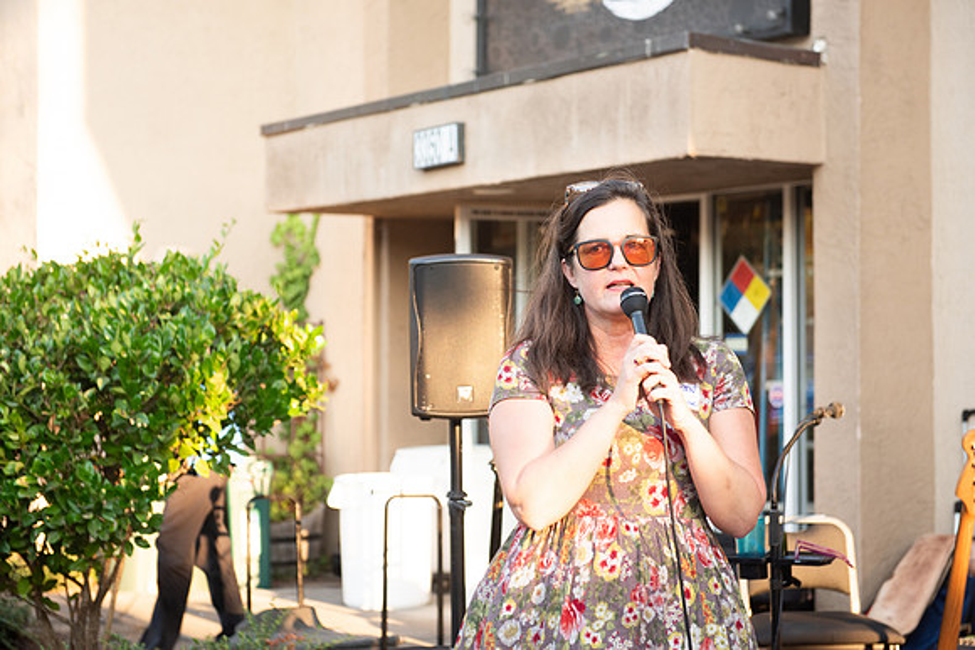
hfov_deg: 28.8
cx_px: 488
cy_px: 325
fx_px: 1896
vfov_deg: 19.5
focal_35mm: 70
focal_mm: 70
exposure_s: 1/320
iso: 400
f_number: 3.5
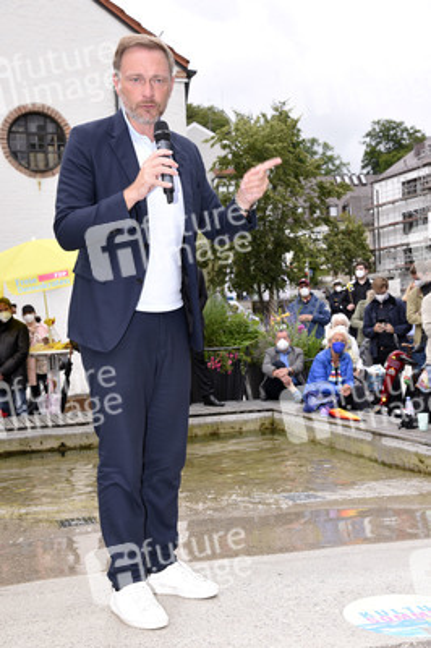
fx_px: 899
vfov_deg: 39.6
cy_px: 324
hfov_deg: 26.9
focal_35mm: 50
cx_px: 216
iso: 320
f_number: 9
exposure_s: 1/160
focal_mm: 50
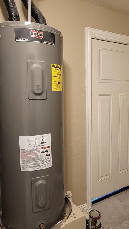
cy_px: 115
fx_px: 176
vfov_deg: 66.1
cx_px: 85
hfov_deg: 39.8
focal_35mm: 29
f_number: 1.8
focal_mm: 4.25
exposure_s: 1/40
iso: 320
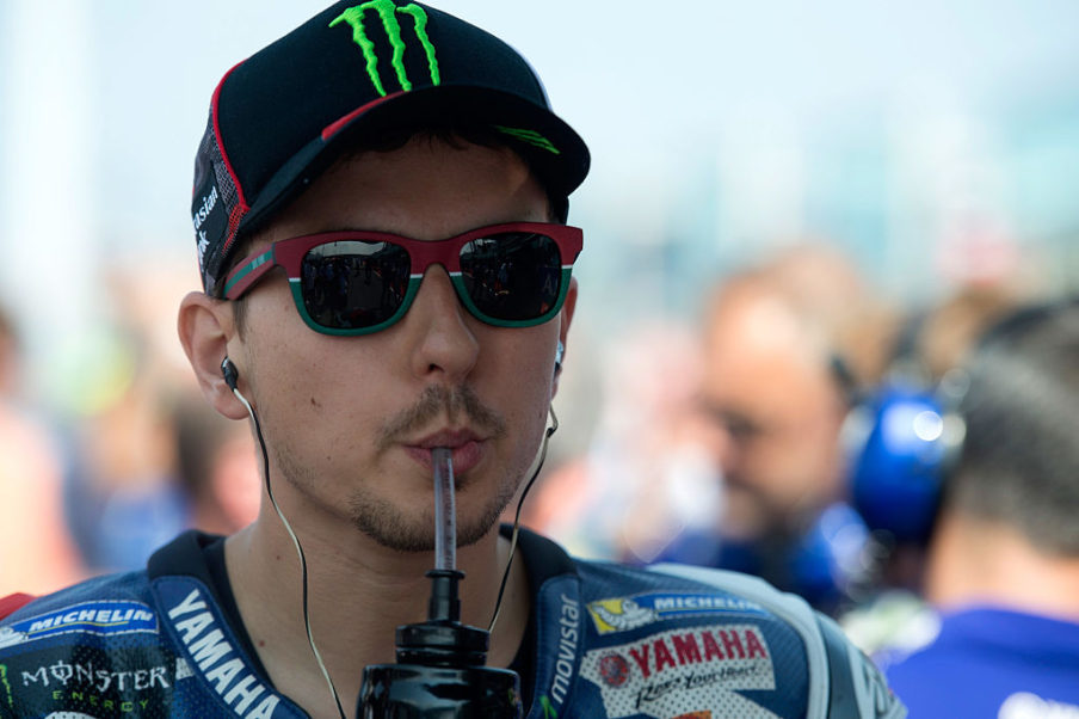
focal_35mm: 200
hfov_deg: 10.3
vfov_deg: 6.9
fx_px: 5992
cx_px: 540
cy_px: 360
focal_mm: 200
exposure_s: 1/1250
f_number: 4
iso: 320
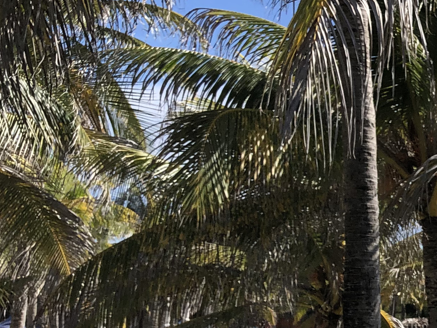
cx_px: 624
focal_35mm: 92
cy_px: 292
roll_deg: +0.5
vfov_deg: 15.9
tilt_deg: +0.2
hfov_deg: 19.1
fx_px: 1162
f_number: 1.8
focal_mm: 4
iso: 20
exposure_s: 1/3436
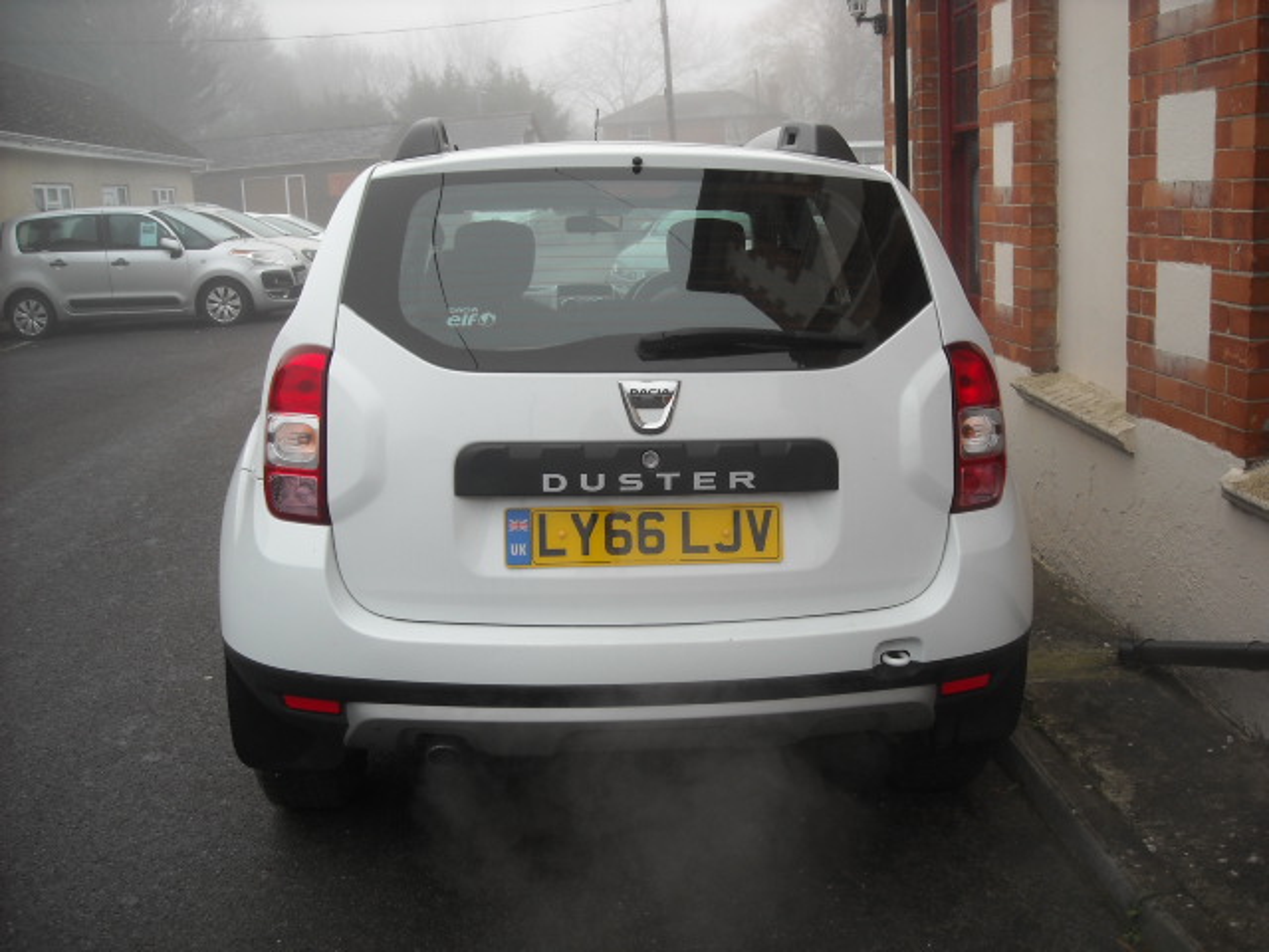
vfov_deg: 40.7
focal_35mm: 35
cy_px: 476
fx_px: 1283
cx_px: 634
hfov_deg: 52.6
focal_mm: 5.7
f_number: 2.8
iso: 64
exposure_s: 1/154
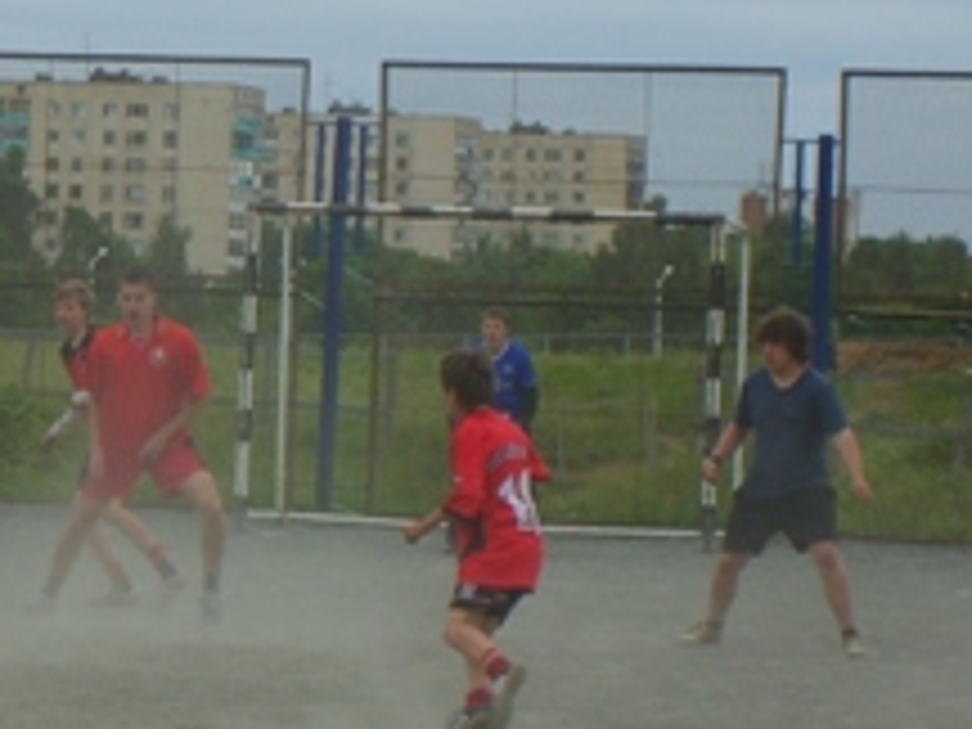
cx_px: -9
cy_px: 506
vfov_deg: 6.1
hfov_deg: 8.1
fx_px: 6823
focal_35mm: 243
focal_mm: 17.4
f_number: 4.9
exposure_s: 1/350
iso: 50
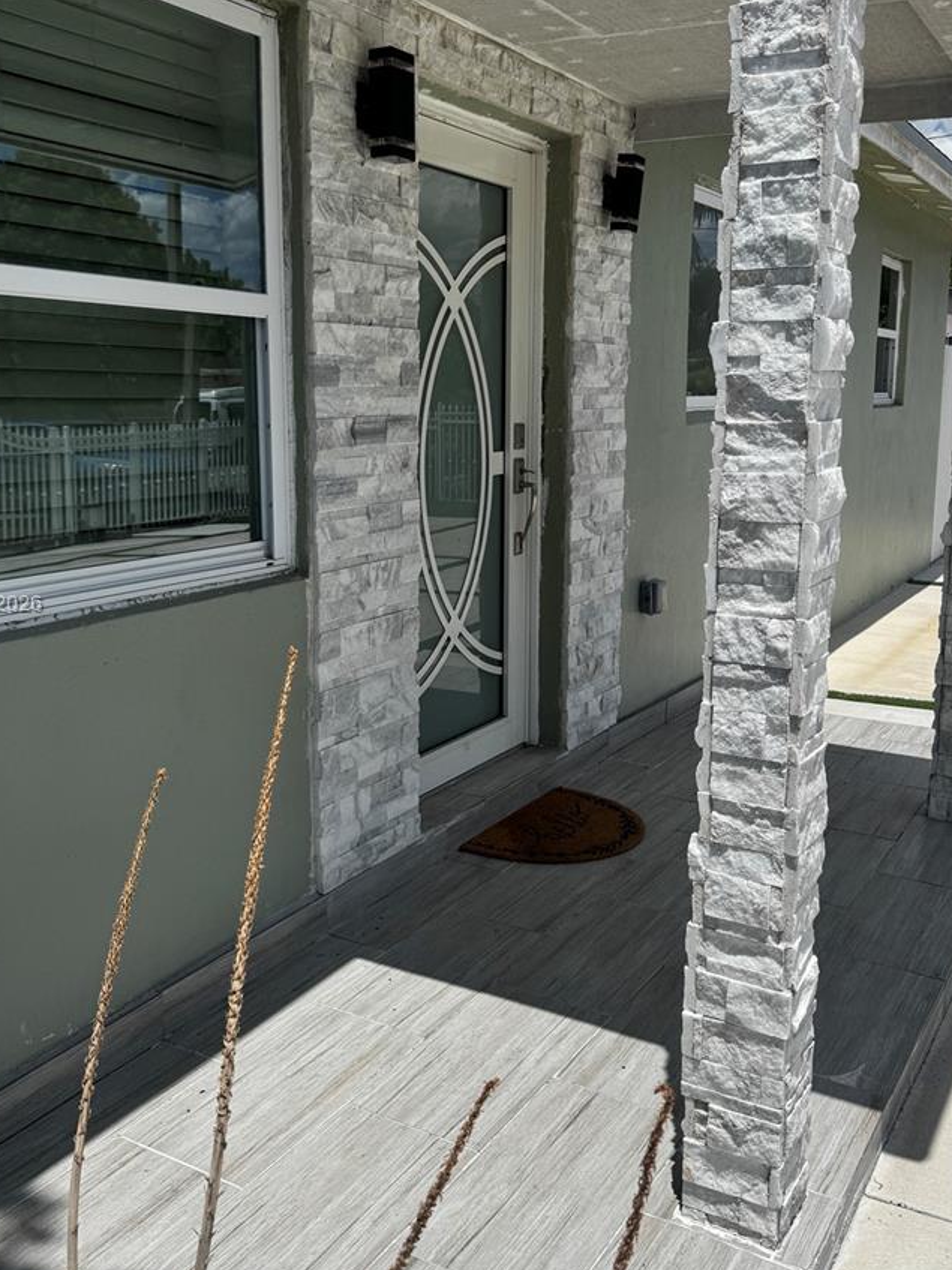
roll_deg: -0.4
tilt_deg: -8.7
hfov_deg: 41.8
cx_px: 439
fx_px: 1247
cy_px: 606
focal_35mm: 34
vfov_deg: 53.9
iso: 80
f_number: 1.78
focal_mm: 6.76
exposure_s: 1/10417
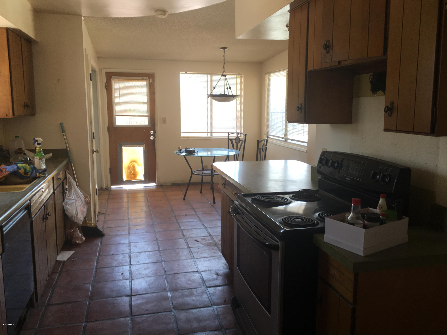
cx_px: 224
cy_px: 168
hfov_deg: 61.7
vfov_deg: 48.2
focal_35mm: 29
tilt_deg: -7.1
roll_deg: +1.0
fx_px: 374
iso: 25
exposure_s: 1/60
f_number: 2.2
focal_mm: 4.15
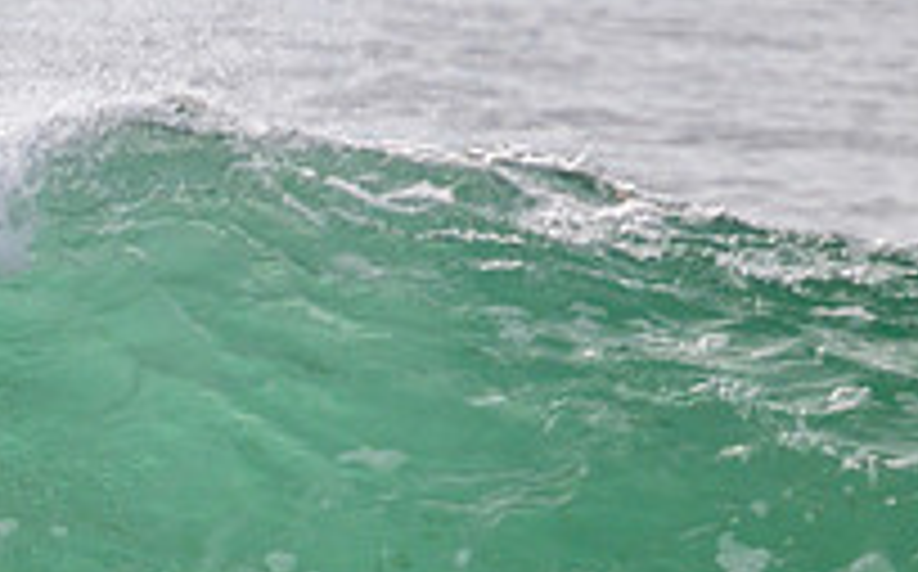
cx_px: -32
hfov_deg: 0.9
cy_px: 817
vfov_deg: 0.6
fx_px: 58054
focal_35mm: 2323
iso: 720
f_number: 11
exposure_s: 1/2000
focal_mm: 800
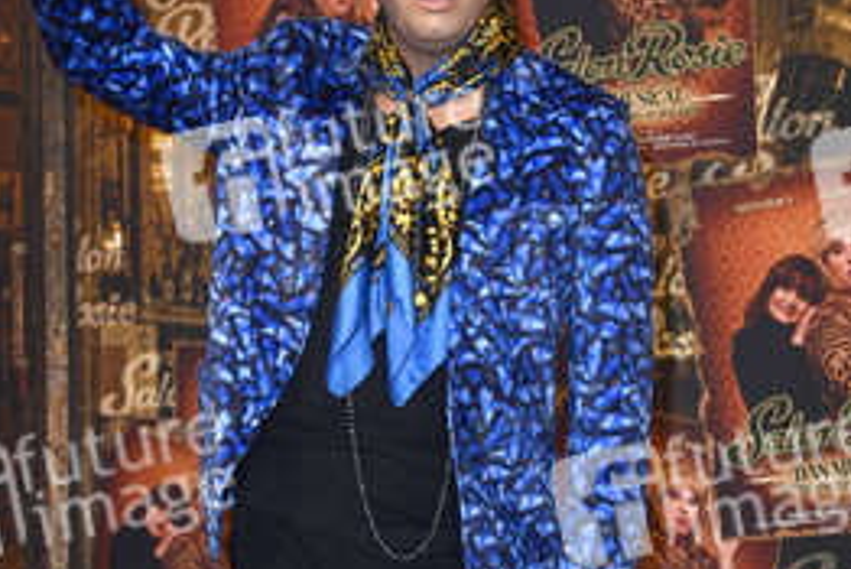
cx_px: 422
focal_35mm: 99
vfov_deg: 13.8
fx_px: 2341
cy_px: 328
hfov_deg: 20.6
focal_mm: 65
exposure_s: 1/250
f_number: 5.6
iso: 1250
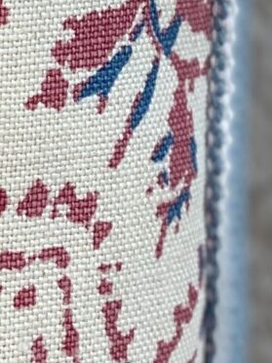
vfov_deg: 5.5
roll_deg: +4.9
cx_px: -421
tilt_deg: -22.9
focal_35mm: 358
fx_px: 3751
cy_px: 2
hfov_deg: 4.1
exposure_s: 1/122
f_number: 2
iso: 25
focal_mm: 6
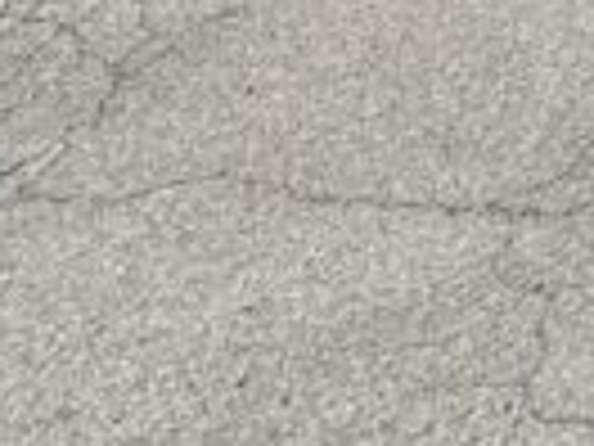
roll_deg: +0.4
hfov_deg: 13.6
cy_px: -1162
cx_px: 1390
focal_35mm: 109
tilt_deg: +4.9
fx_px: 1870
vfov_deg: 8.8
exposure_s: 1/1748
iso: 50
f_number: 2.2
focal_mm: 2.22
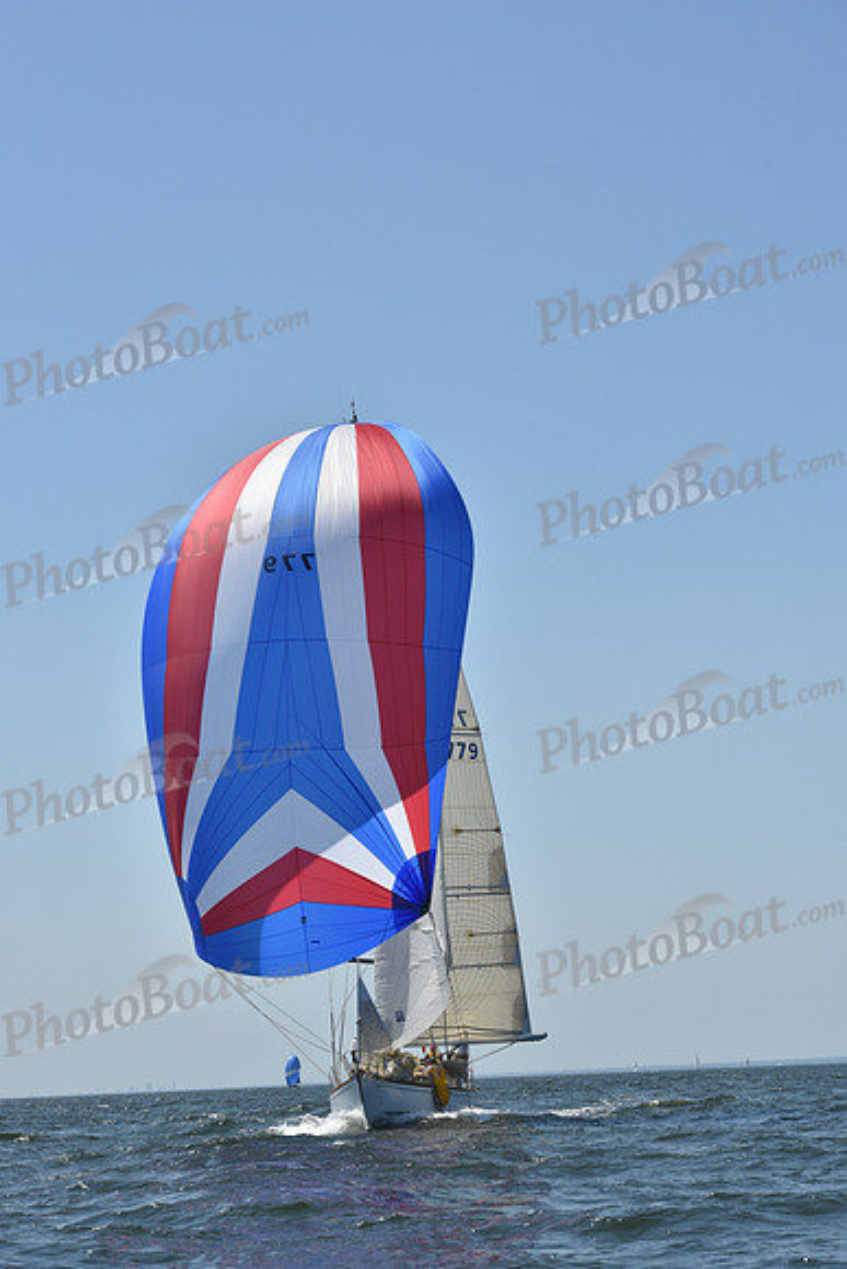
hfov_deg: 16.1
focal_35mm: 85
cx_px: 424
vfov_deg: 23.9
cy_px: 634
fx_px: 2998
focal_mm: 85
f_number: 9
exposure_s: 1/1250
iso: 250
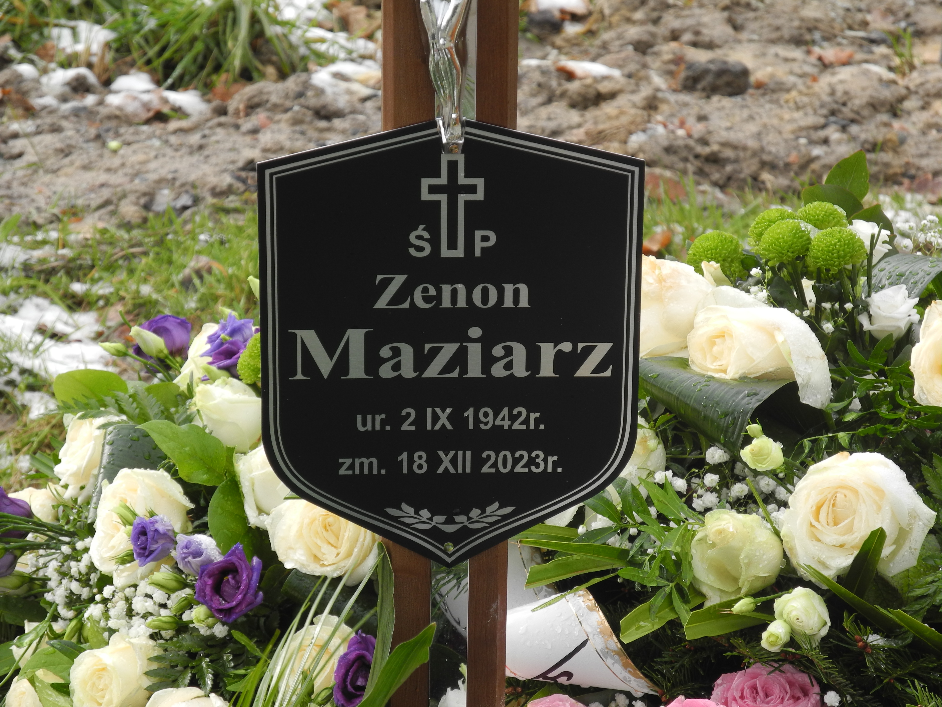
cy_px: 354
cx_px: 471
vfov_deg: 11.0
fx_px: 3674
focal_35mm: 135
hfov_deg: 14.6
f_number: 5
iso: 100
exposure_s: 1/60
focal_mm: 28.9
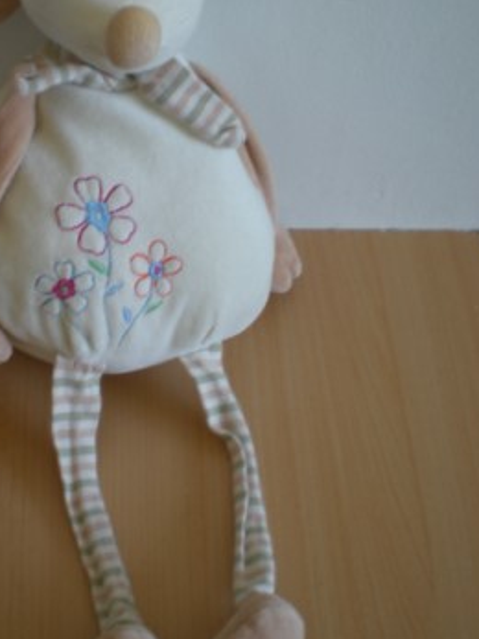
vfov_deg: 33.8
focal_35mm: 57
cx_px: 153
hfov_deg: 25.5
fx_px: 1052
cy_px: 298
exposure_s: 1/13.2
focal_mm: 6.3
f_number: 3.1
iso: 64
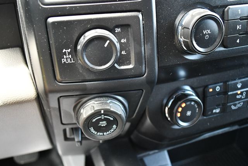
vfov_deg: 33.5
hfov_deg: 48.4
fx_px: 276
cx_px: 124
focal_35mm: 40
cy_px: 83
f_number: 3.8
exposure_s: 1/125
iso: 2200
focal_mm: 20
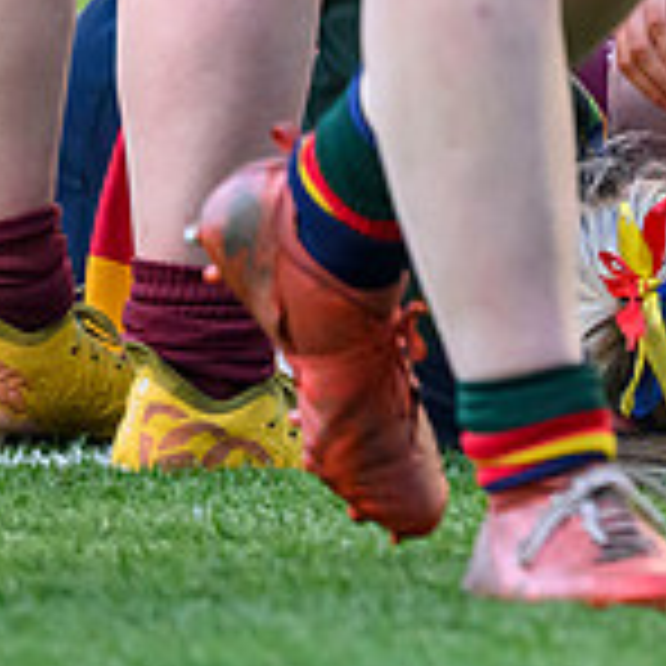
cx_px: 1263
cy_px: 337
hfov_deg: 0.7
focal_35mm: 2384
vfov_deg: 0.7
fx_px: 51893
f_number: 4
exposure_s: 1/2000
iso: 4000
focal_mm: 560
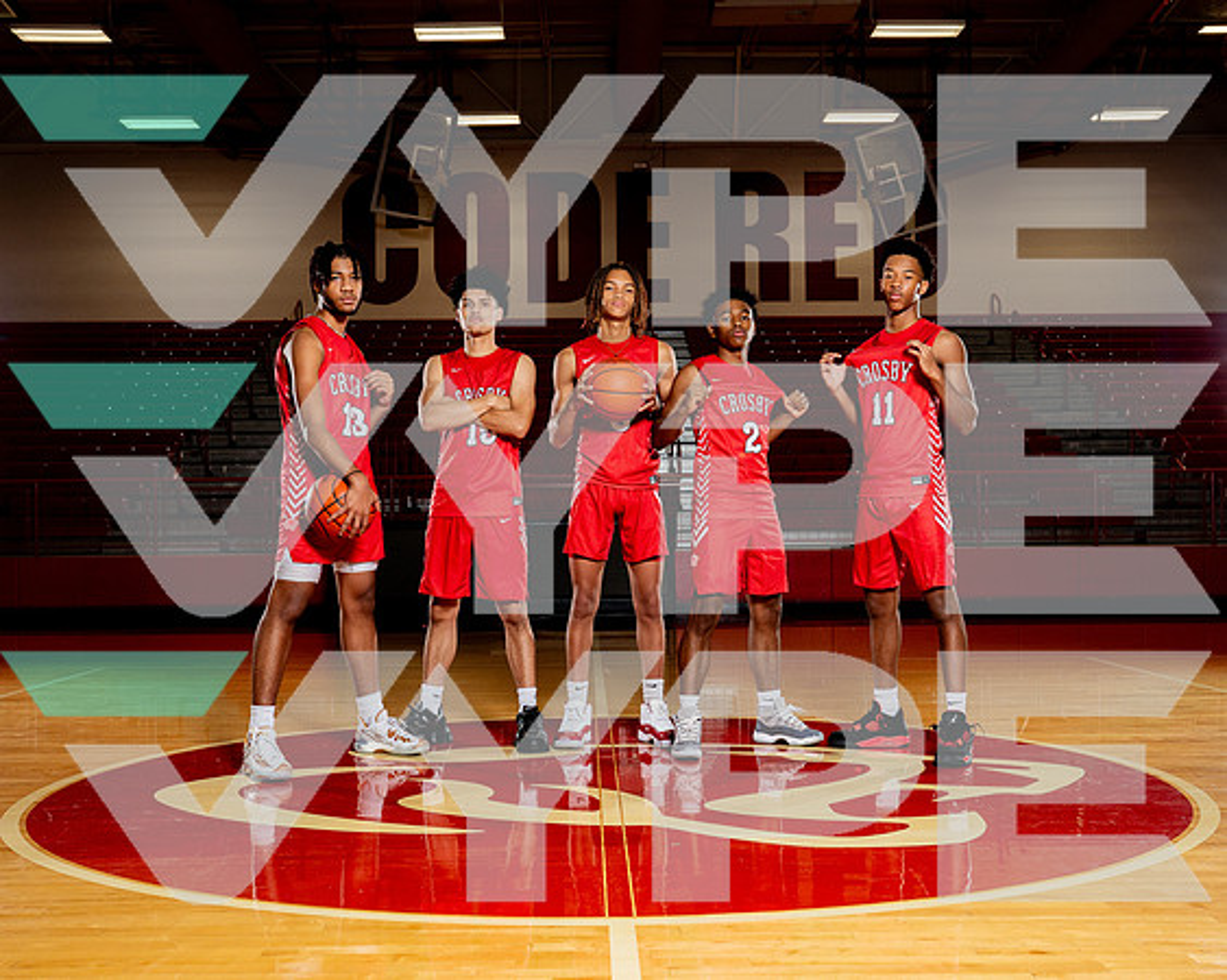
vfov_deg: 35.8
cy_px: 490
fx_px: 1520
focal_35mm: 42
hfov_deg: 44.0
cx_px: 598
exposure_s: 1/250
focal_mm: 37
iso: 400
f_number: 8
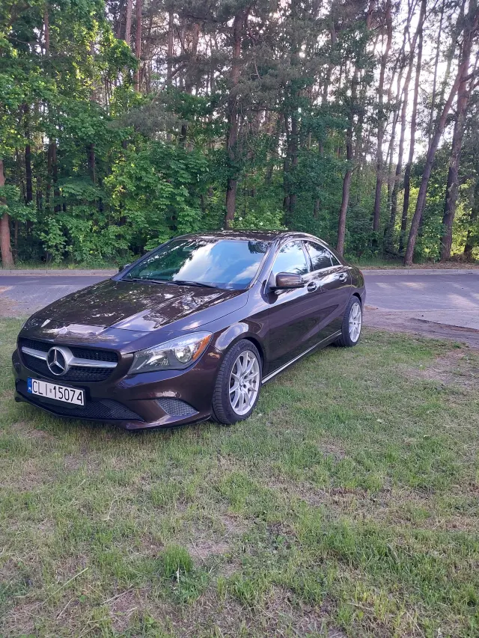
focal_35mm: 30
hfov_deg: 46.8
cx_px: 240
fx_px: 553
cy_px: 319
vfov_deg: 60.0
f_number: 1.8
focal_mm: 4.6
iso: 25
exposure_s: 1/50
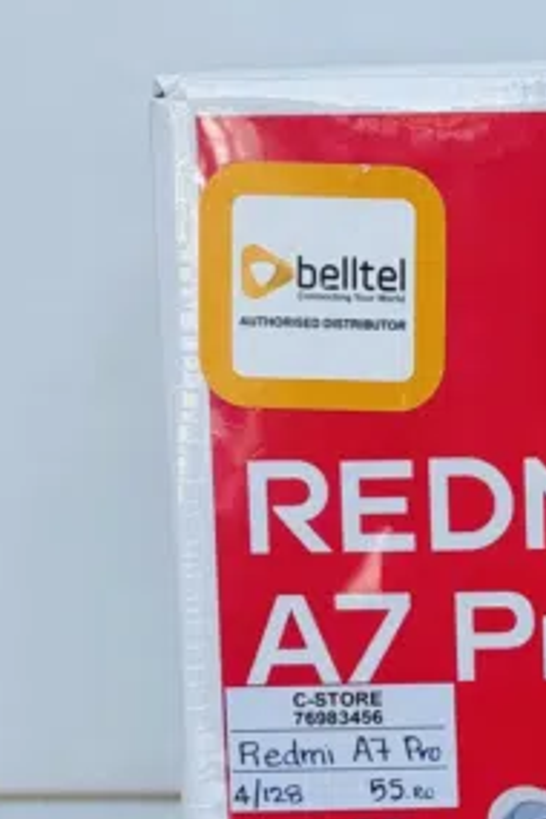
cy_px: 589
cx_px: 762
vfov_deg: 18.2
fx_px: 2548
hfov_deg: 11.8
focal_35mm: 112
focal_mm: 6.76
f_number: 1.78
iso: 64
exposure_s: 1/588
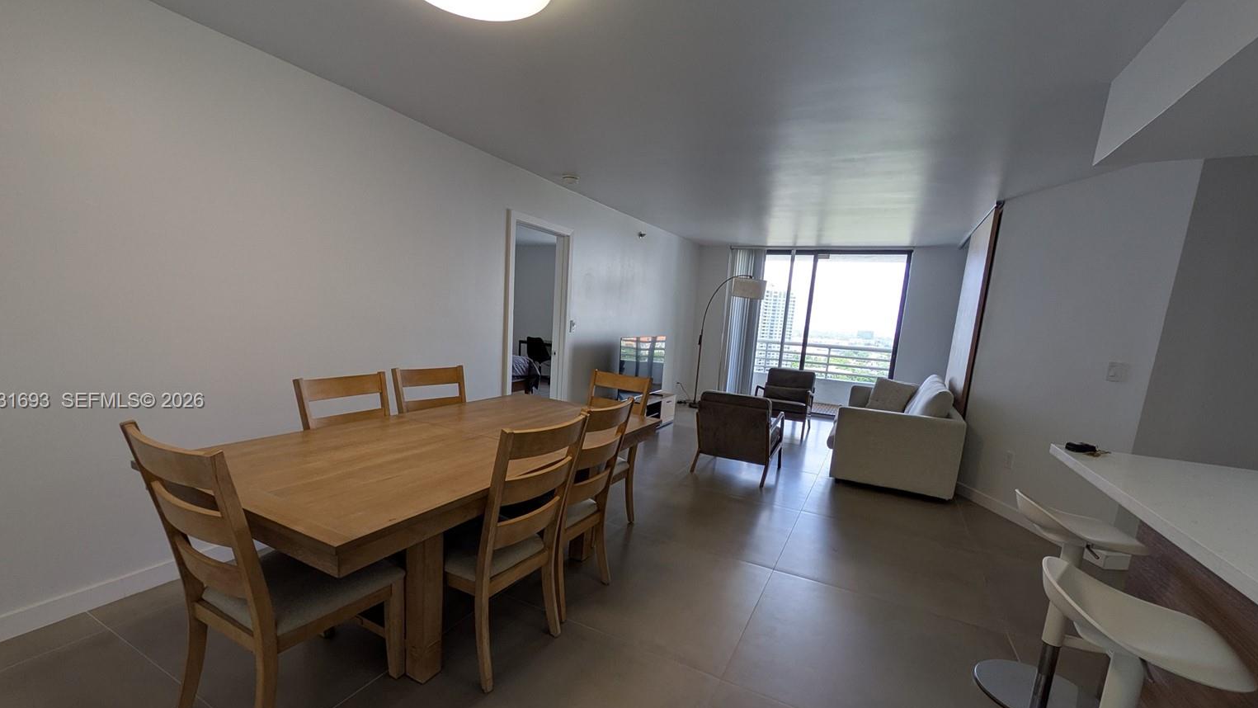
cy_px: 402
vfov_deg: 66.8
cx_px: 607
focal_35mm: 16
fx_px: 534
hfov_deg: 99.3
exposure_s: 1/120
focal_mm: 1.83
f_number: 2.2
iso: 57
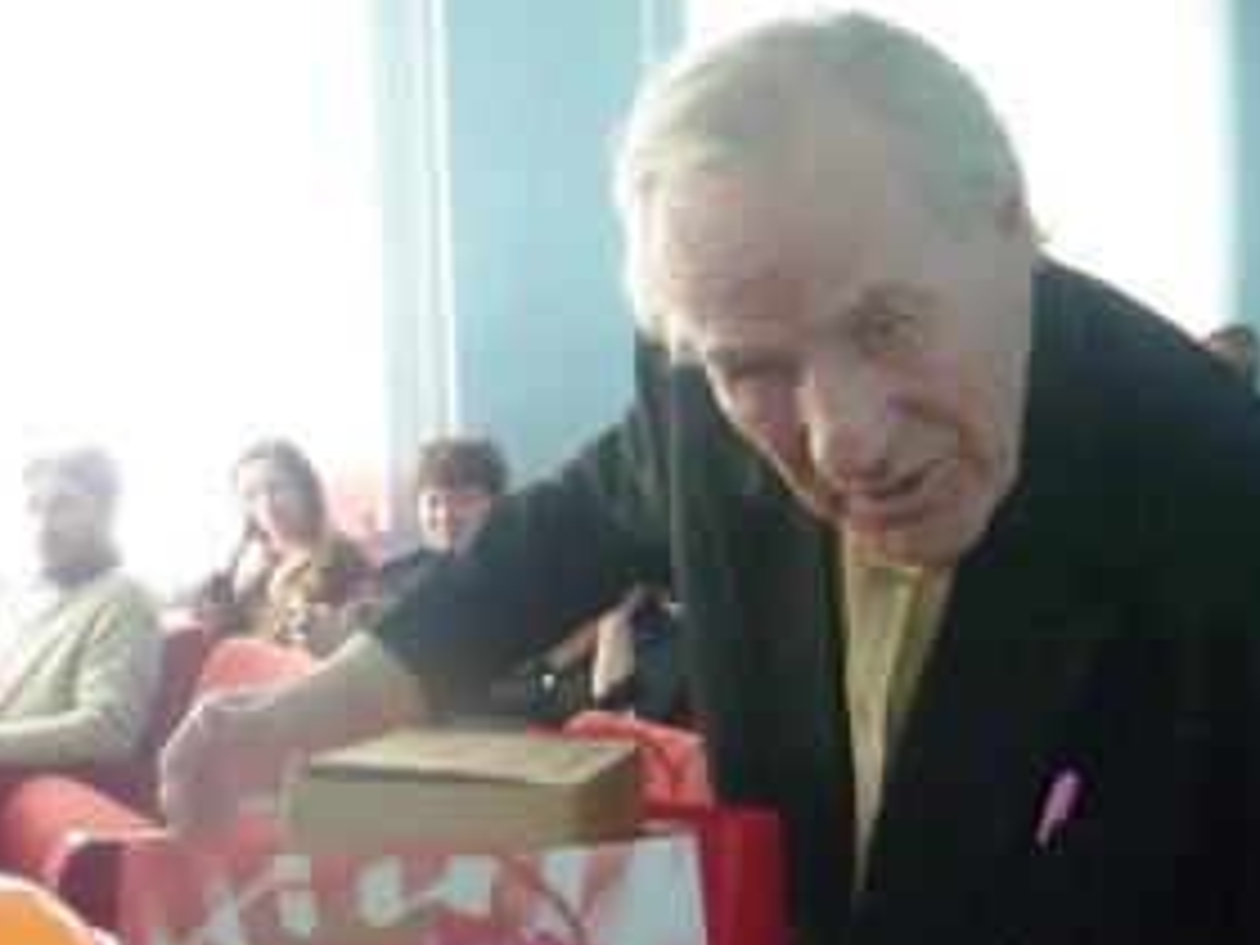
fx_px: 2038
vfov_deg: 26.1
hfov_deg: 33.6
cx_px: 958
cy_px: 531
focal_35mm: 56
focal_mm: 6.3
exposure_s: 1/60
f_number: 3.5
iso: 500
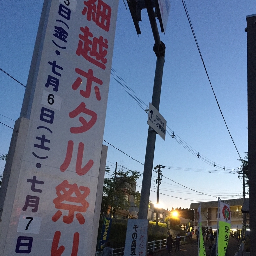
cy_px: 151
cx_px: 130
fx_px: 293
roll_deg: -6.9
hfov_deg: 47.2
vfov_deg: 47.0
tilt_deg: +18.7
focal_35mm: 35
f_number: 2.2
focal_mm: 4.15
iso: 200
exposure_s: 1/30
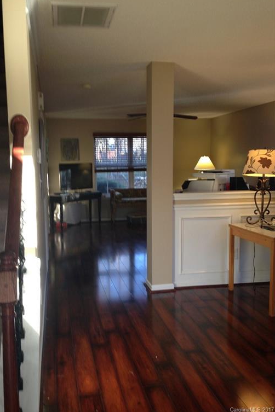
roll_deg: -0.1
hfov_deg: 37.8
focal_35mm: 35
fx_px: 401
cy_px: 204
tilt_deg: -4.5
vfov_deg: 54.4
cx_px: 119
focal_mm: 4.12
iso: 50
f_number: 2.4
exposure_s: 1/20
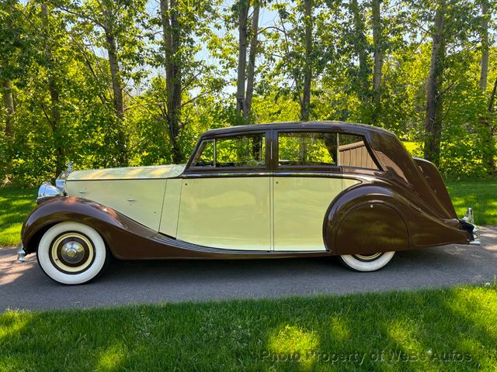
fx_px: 373
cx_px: 248
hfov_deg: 67.3
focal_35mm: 26
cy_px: 186
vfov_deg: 53.1
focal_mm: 5.96
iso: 50
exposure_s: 1/486
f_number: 1.6
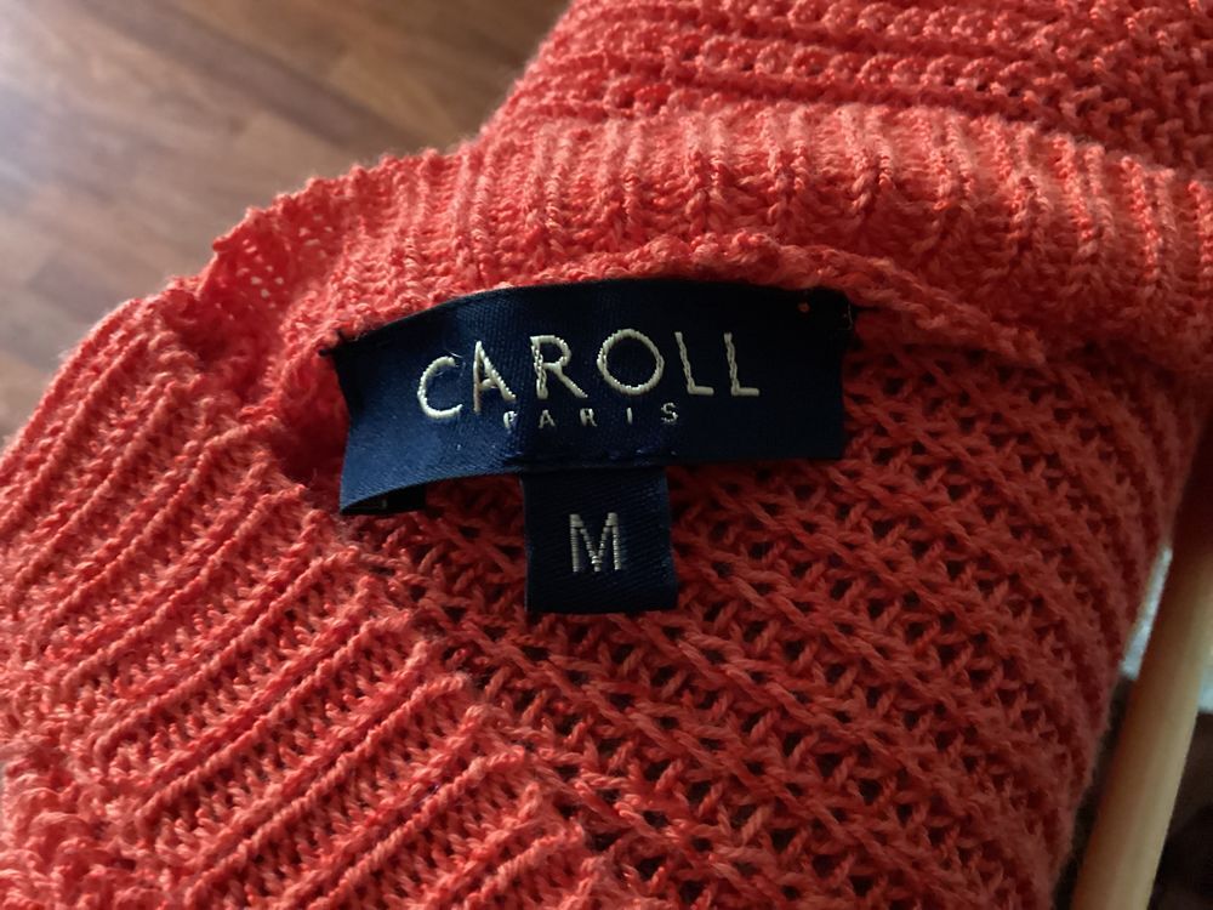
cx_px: 606
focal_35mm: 31
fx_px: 1086
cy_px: 455
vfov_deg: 45.4
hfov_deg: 58.4
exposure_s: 1/15
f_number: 2.4
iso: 800
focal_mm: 3.3
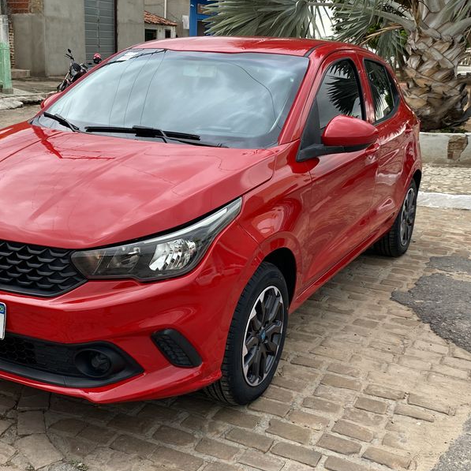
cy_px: 237
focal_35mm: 36
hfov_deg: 45.8
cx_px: 193
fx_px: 554
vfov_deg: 46.0
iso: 40
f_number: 1.8
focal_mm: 4.25
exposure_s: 1/59
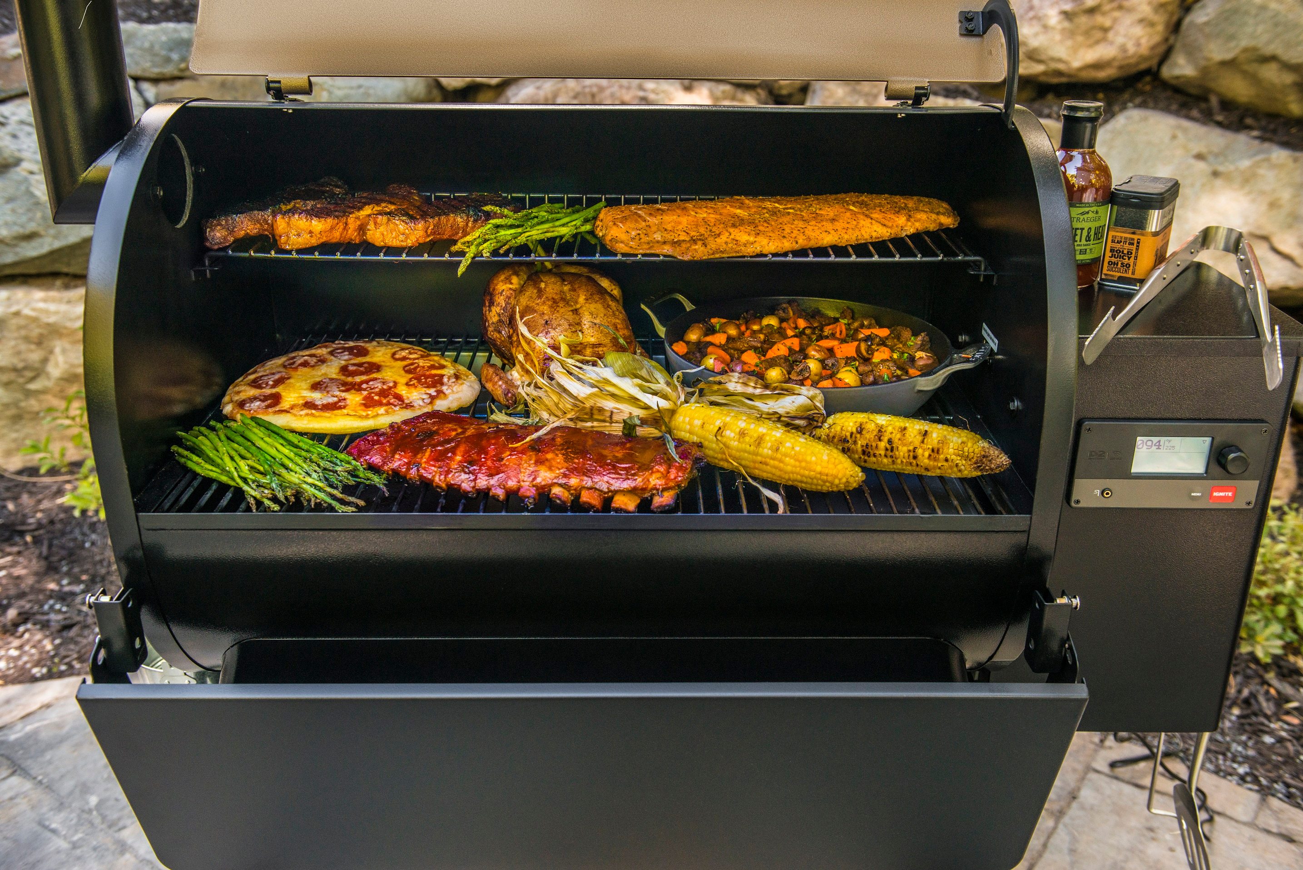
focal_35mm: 32
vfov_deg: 41.1
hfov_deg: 58.7
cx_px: 652
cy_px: 435
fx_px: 1159
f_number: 4
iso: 640
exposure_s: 1/500
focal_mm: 32
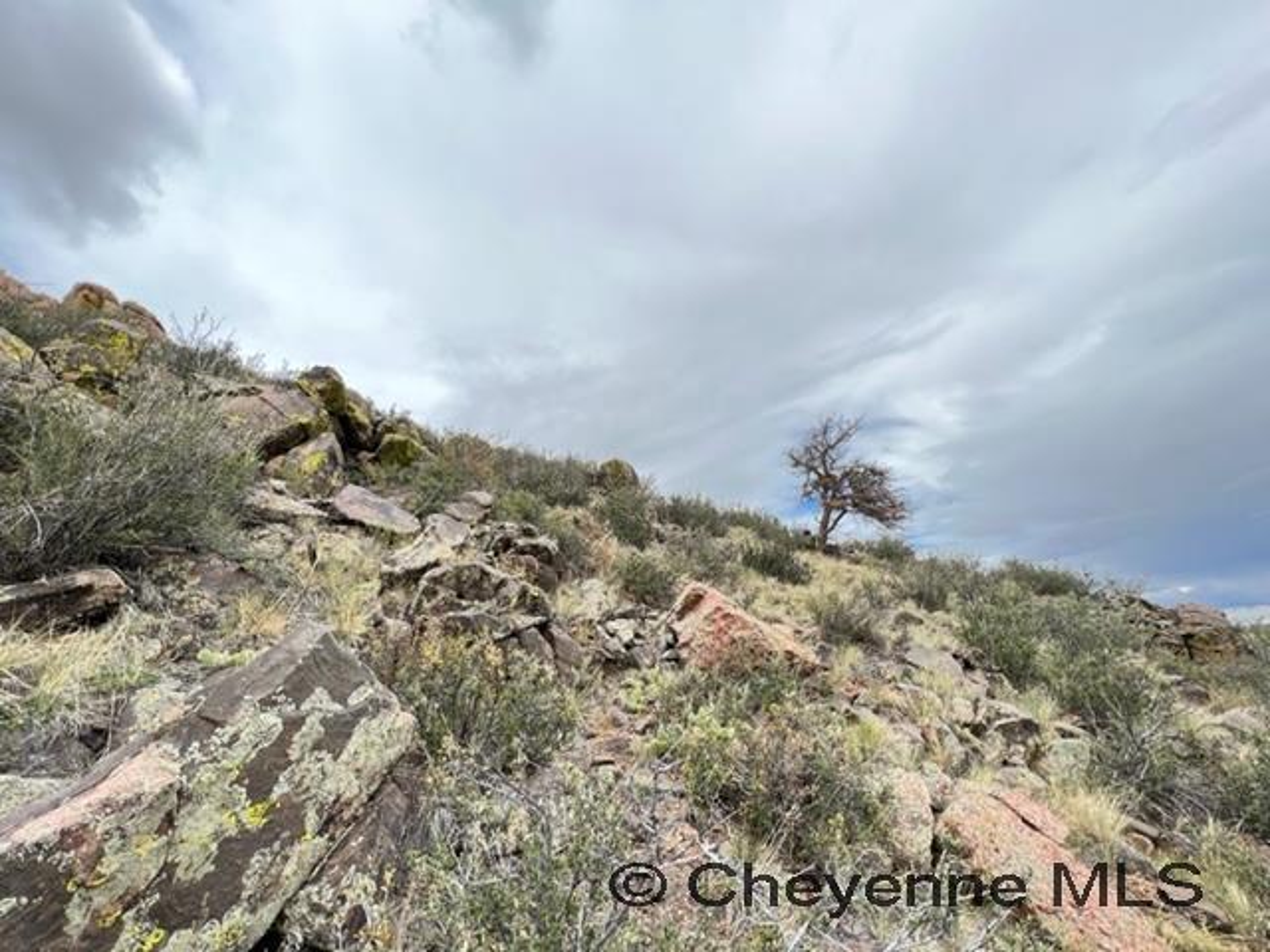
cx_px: 635
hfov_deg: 106.2
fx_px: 477
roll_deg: +6.0
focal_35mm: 13
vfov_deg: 89.9
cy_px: 476
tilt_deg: +21.7
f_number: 1.8
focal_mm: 1.57
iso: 32
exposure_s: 1/576
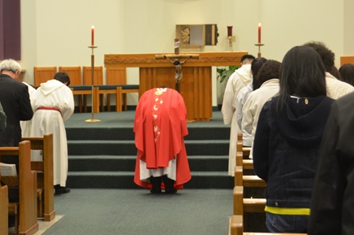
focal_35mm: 88
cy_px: 97
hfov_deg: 23.1
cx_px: 142
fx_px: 864
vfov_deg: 15.5
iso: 1600
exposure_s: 1/30
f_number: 4.5
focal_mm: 40
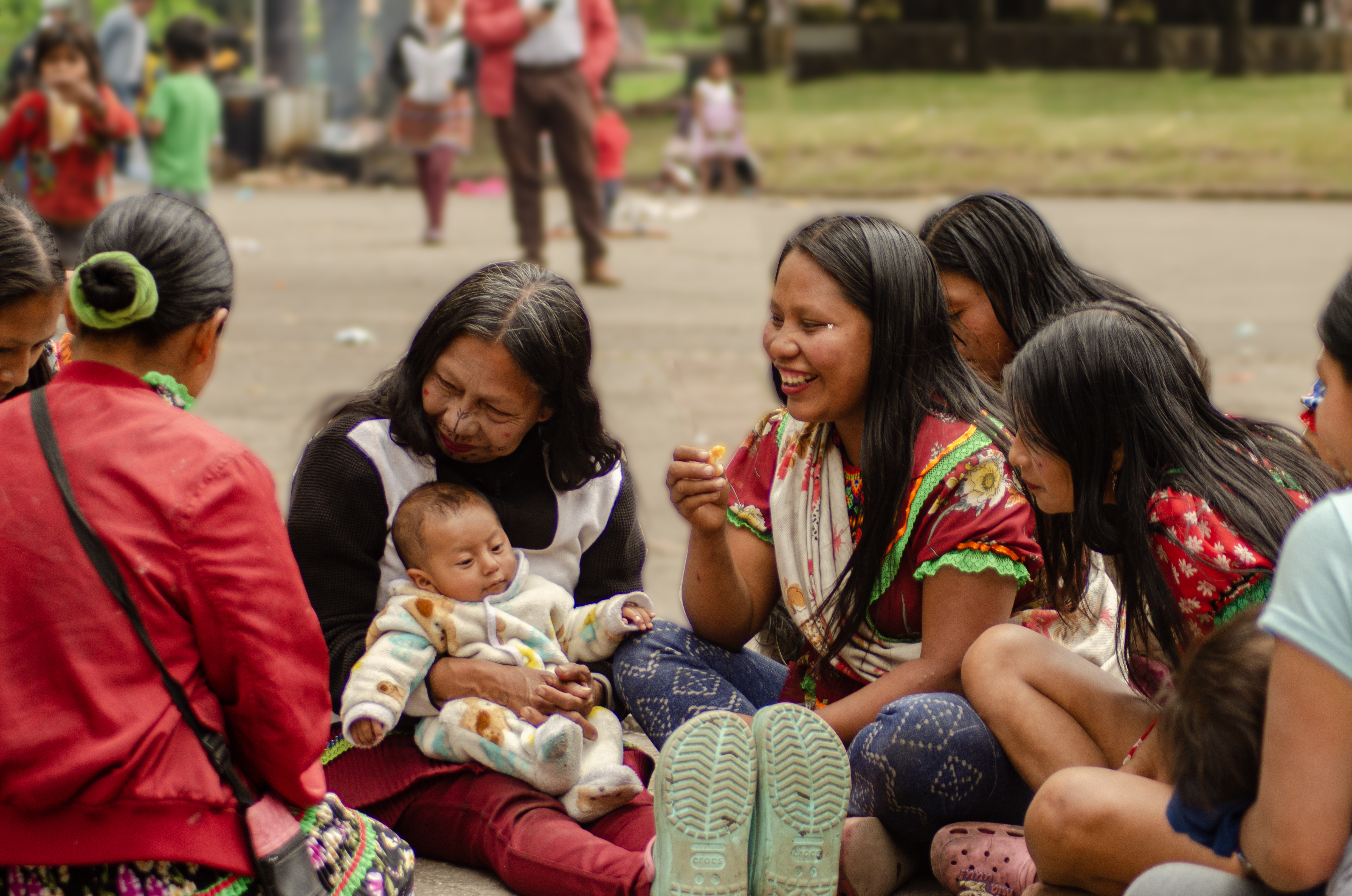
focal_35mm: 105
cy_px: 448
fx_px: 3935
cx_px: 676
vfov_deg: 13.0
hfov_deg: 19.5
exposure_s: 1/500
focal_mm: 70
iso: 200
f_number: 4
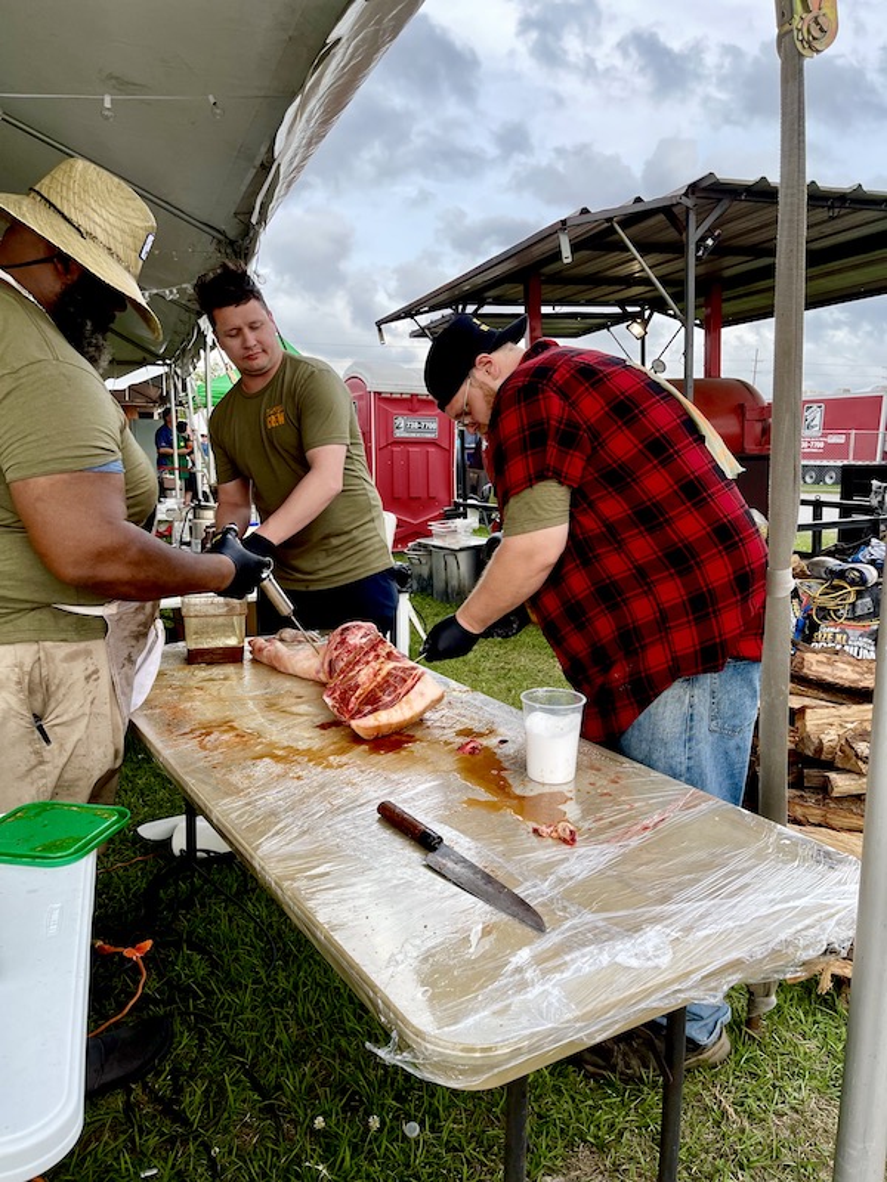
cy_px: 591
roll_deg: -0.8
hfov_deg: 53.1
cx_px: 444
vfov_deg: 67.3
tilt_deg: -9.8
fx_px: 888
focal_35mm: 26
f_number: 1.6
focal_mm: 5.1
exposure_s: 1/587
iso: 32
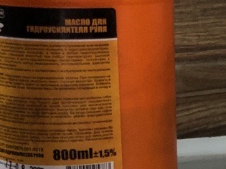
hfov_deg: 12.6
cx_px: 514
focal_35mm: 128
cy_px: 79
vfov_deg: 11.6
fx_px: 835
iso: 25
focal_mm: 4
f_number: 1.8
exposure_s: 1/30
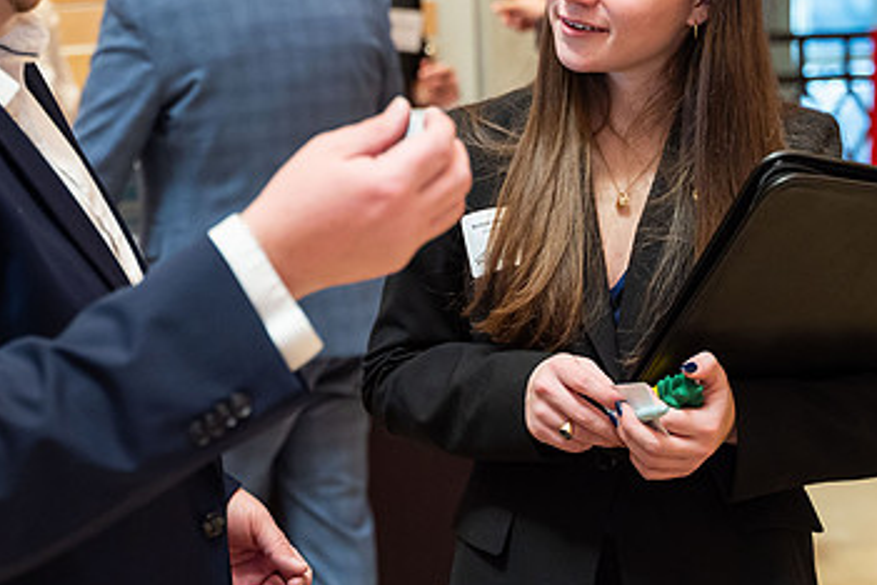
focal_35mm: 86
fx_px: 2095
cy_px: 135
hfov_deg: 23.6
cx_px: 355
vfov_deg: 15.8
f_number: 2.8
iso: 2500
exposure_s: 1/400
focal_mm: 52
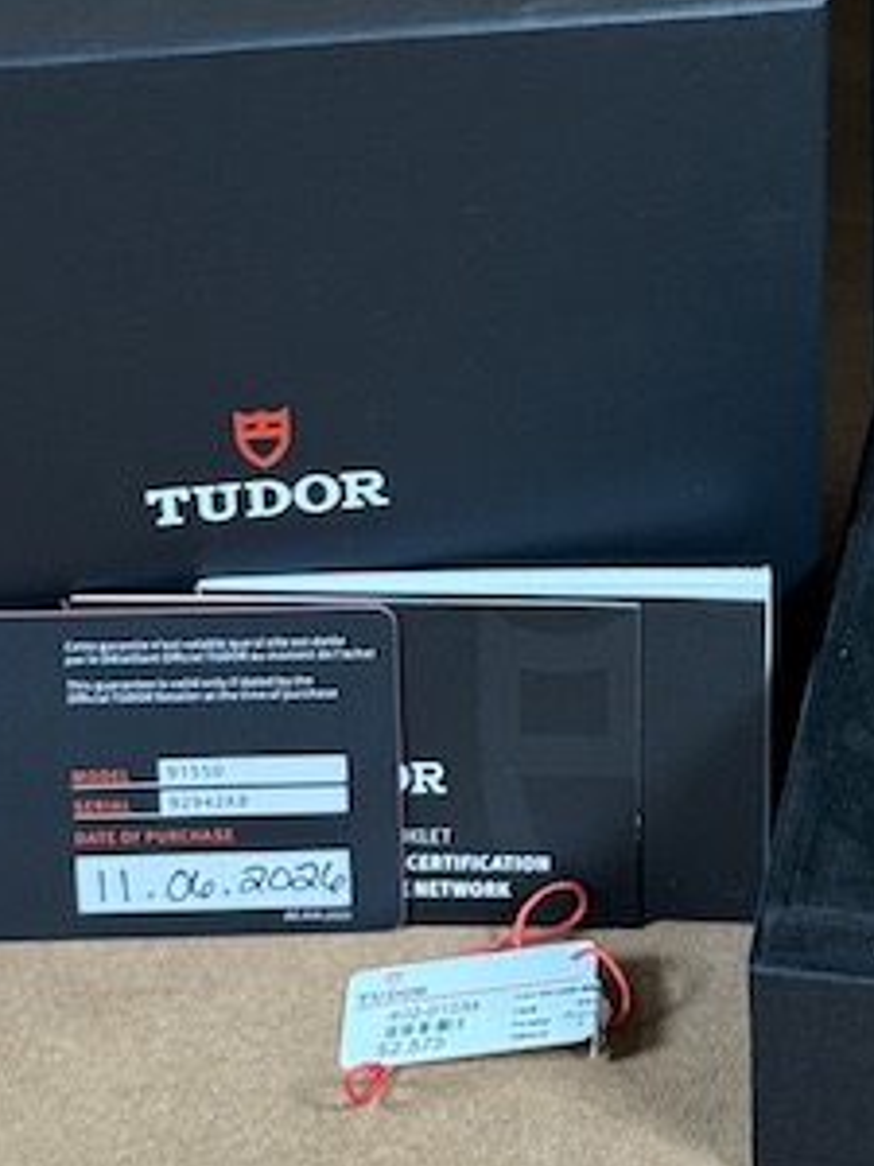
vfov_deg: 15.3
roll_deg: -0.4
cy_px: 187
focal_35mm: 128
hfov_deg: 11.5
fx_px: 4309
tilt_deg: -33.1
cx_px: 816
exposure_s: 1/58
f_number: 1.78
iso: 250
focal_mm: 6.76
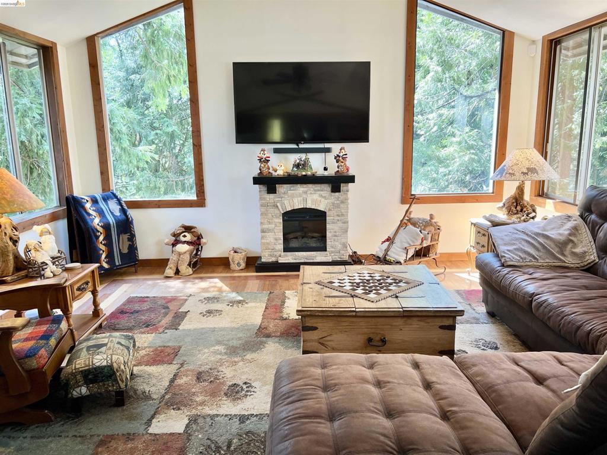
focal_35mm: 26
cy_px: 228
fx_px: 456
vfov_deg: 53.1
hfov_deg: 67.3
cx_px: 304
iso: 100
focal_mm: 5.7
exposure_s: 1/121
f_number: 1.5
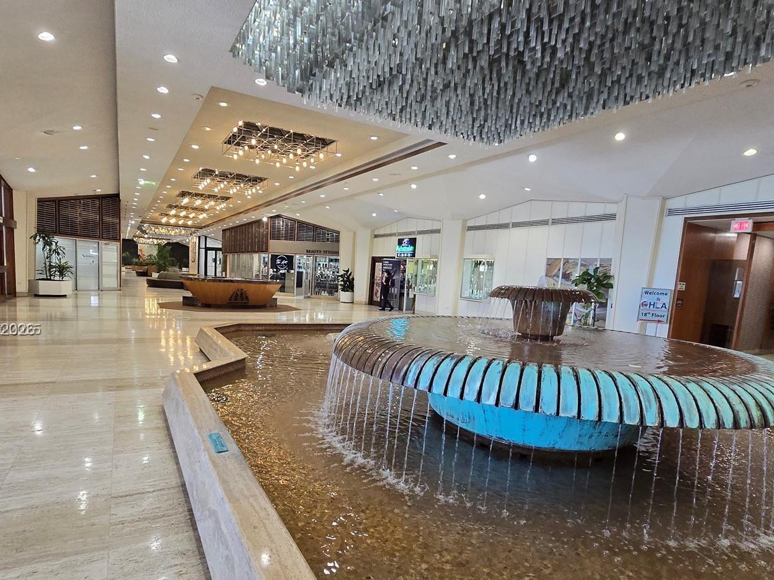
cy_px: 330
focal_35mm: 18
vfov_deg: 71.2
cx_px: 362
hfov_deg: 87.6
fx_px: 402
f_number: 2.2
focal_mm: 2.2
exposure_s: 1/60
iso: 250
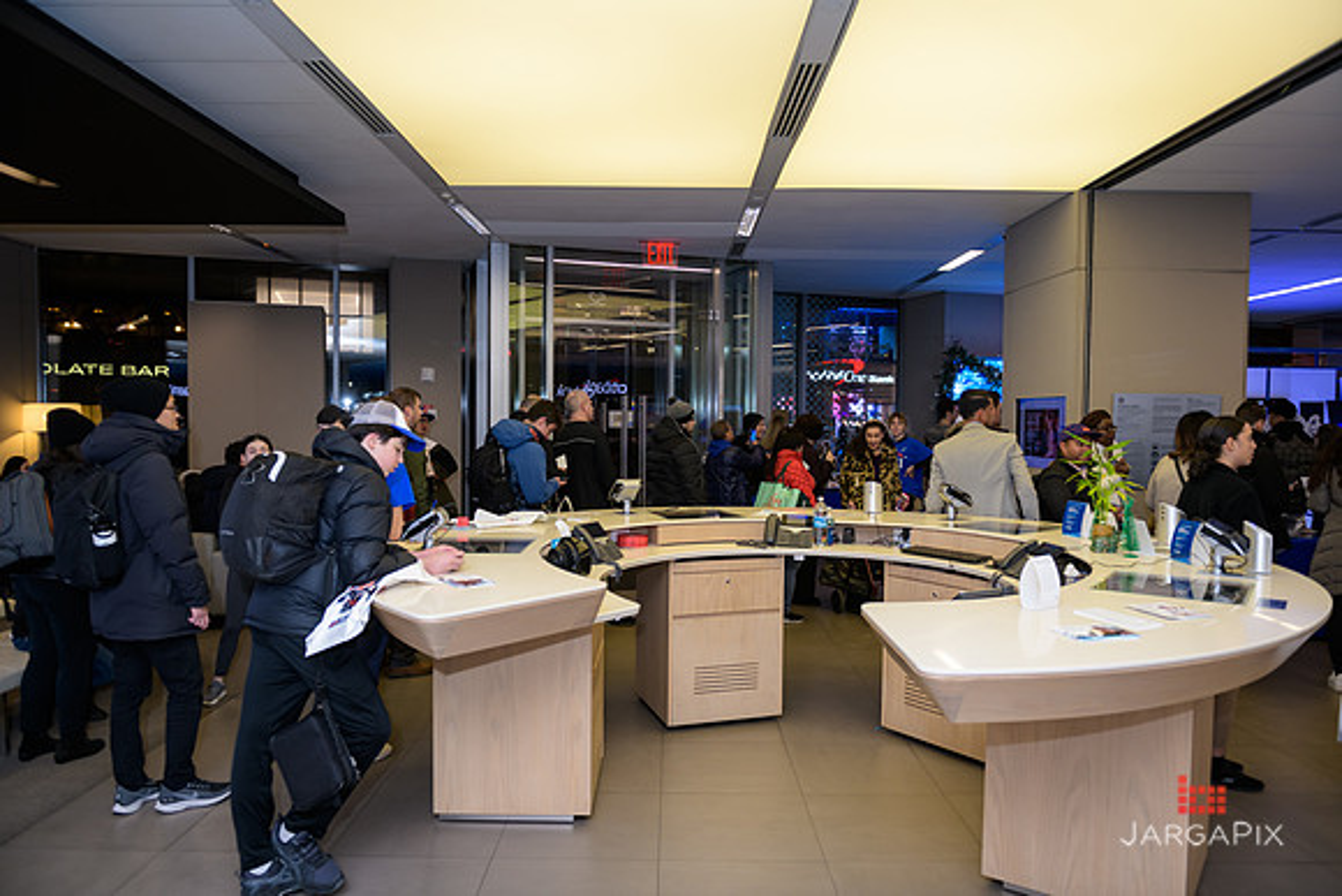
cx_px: 671
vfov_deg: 53.2
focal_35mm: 24
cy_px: 448
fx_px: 895
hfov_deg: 73.7
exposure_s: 1/125
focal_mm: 24
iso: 400
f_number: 3.2
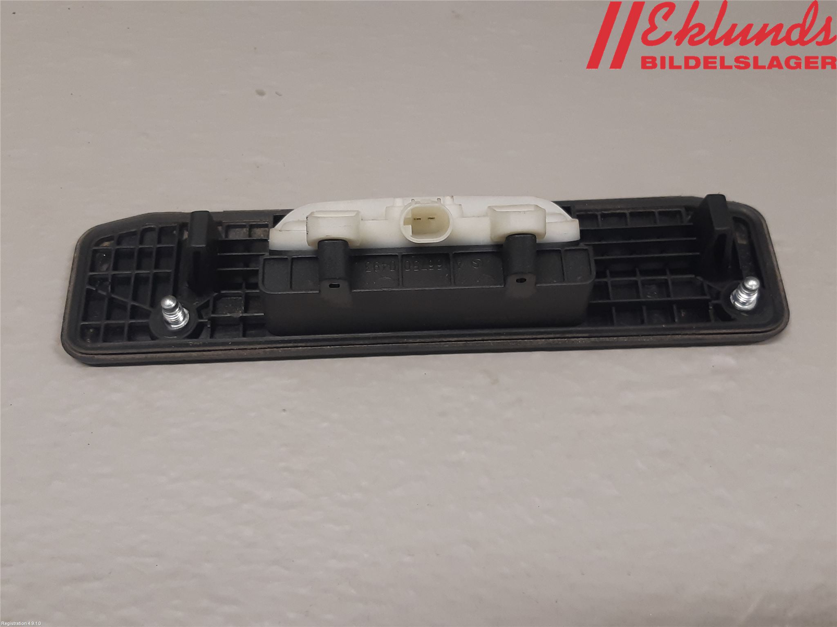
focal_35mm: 26
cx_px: 418
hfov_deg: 67.3
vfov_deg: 53.1
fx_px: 629
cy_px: 314
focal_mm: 3.93
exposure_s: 1/50
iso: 125
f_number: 1.7
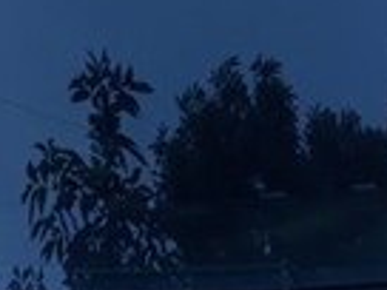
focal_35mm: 131
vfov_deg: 10.5
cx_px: 390
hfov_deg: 14.8
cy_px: -269
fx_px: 1465
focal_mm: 3.6
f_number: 1.9
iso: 40
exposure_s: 1/313
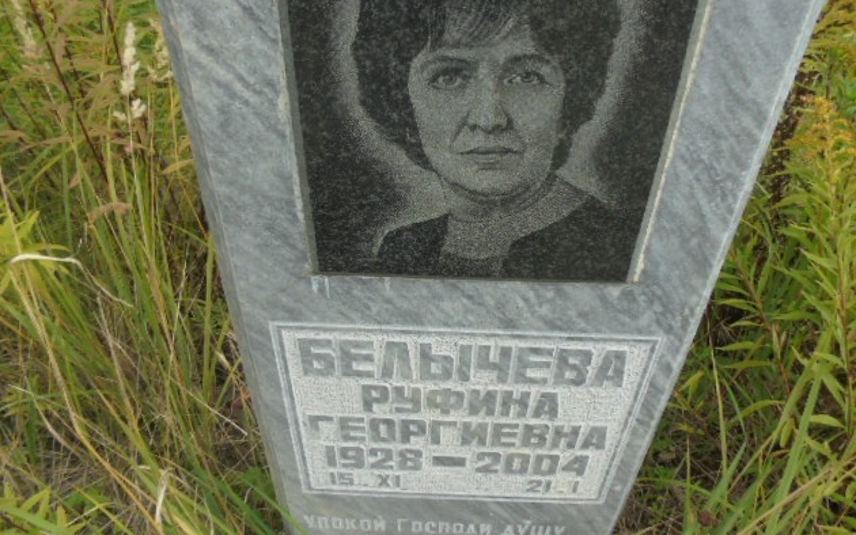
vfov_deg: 44.4
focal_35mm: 28
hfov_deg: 66.5
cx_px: 433
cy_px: 224
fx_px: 653
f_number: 3.5
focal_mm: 4.6
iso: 100
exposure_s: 1/400
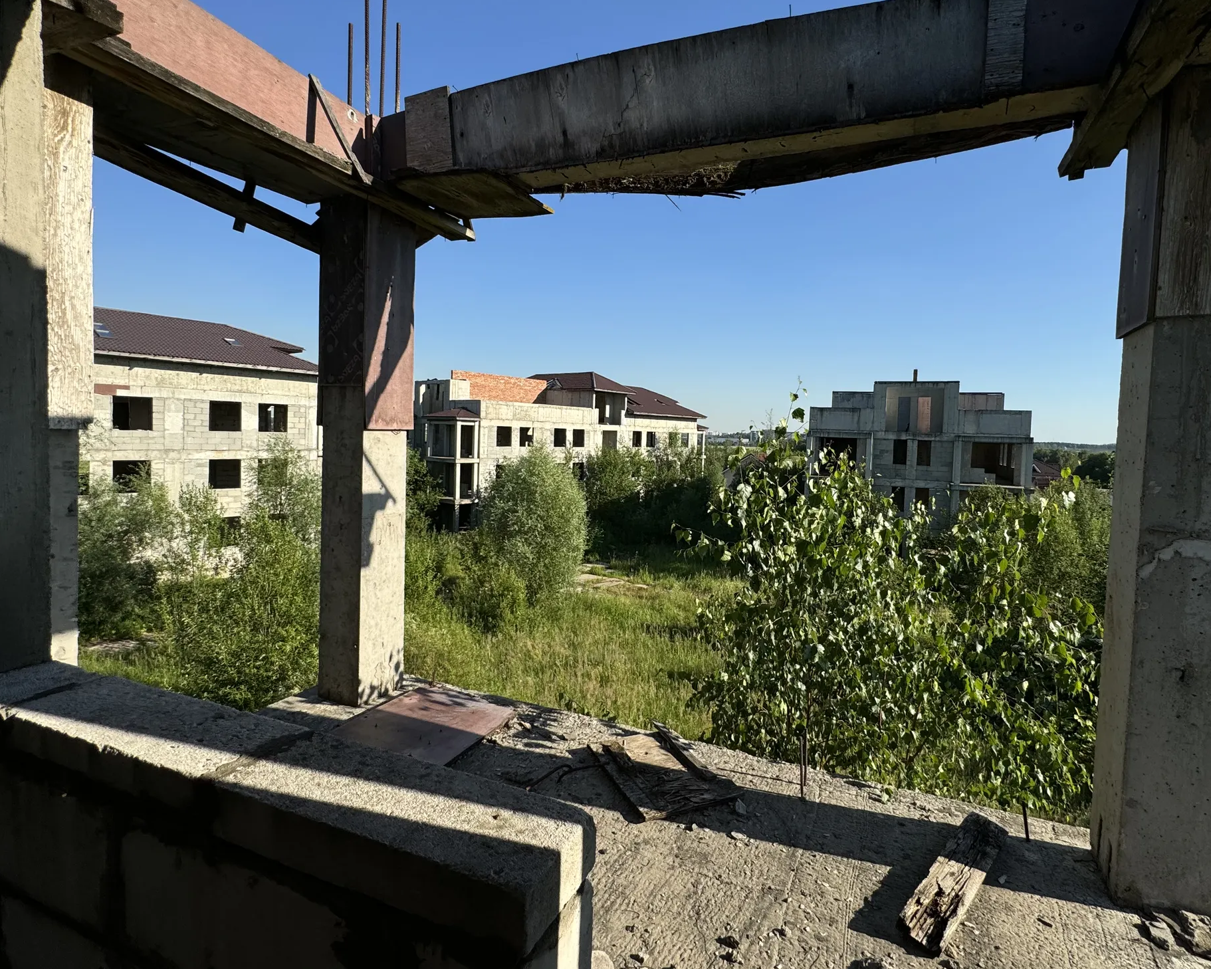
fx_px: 645
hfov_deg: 86.2
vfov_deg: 73.8
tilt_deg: -5.4
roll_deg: -0.6
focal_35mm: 18
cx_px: 645
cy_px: 465
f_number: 2.2
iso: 50
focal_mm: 2.22
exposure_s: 1/1789
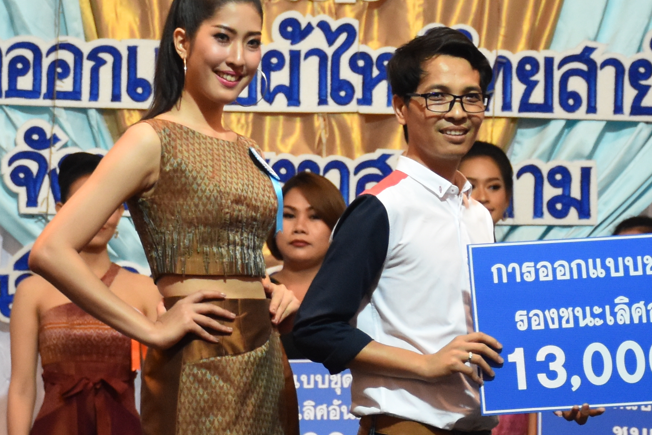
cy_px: 220
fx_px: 4763
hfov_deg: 7.8
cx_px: 346
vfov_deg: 5.2
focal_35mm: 263
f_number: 4.8
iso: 1400
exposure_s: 1/60
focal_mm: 52
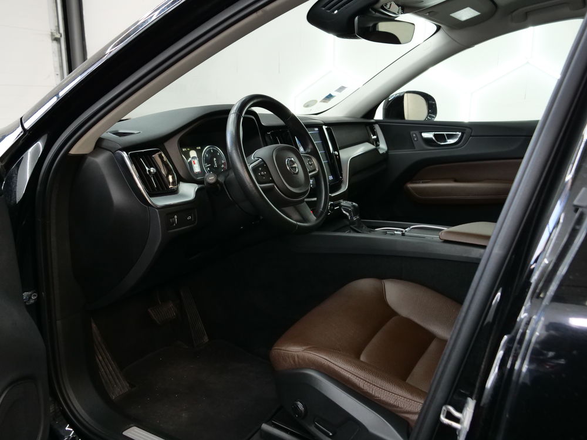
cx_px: 294
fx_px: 509
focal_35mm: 30
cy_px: 220
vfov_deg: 46.8
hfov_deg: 60.0
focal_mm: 15
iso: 1250
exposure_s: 1/60
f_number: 3.9
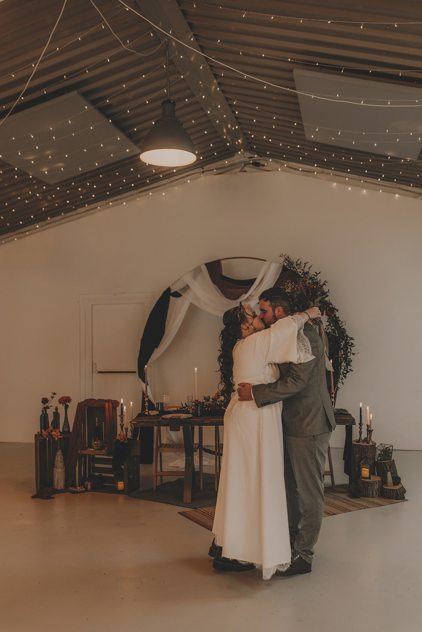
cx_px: 211
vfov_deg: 54.4
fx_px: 615
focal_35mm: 35
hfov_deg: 37.9
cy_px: 316
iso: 500
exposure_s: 1/160
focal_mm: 35
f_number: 2
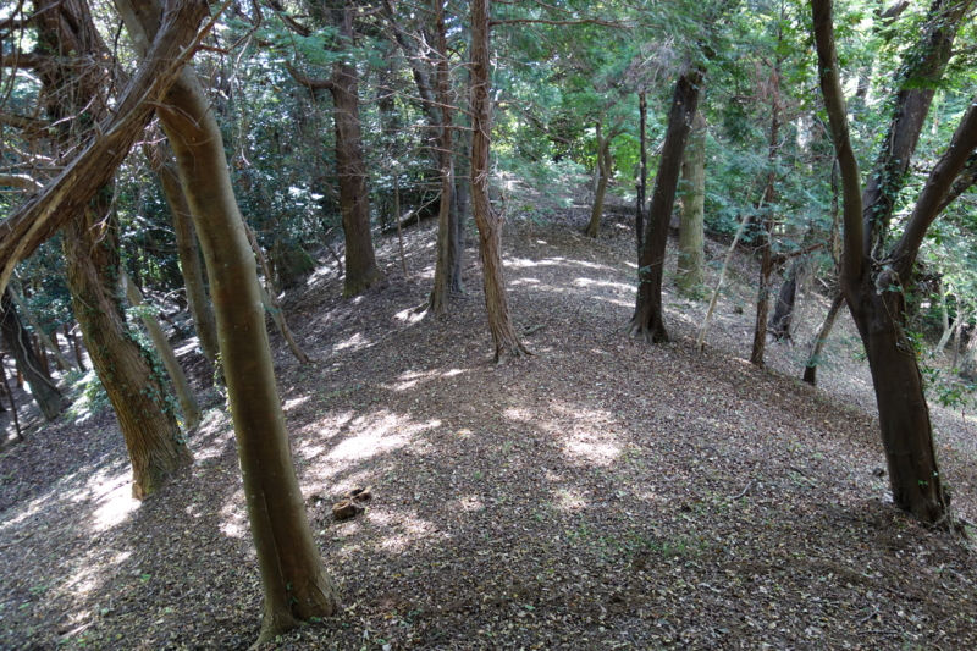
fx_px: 760
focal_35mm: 28
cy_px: 326
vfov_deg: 46.4
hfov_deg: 65.5
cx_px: 488
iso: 400
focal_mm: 10.4
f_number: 1.8
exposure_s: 1/125
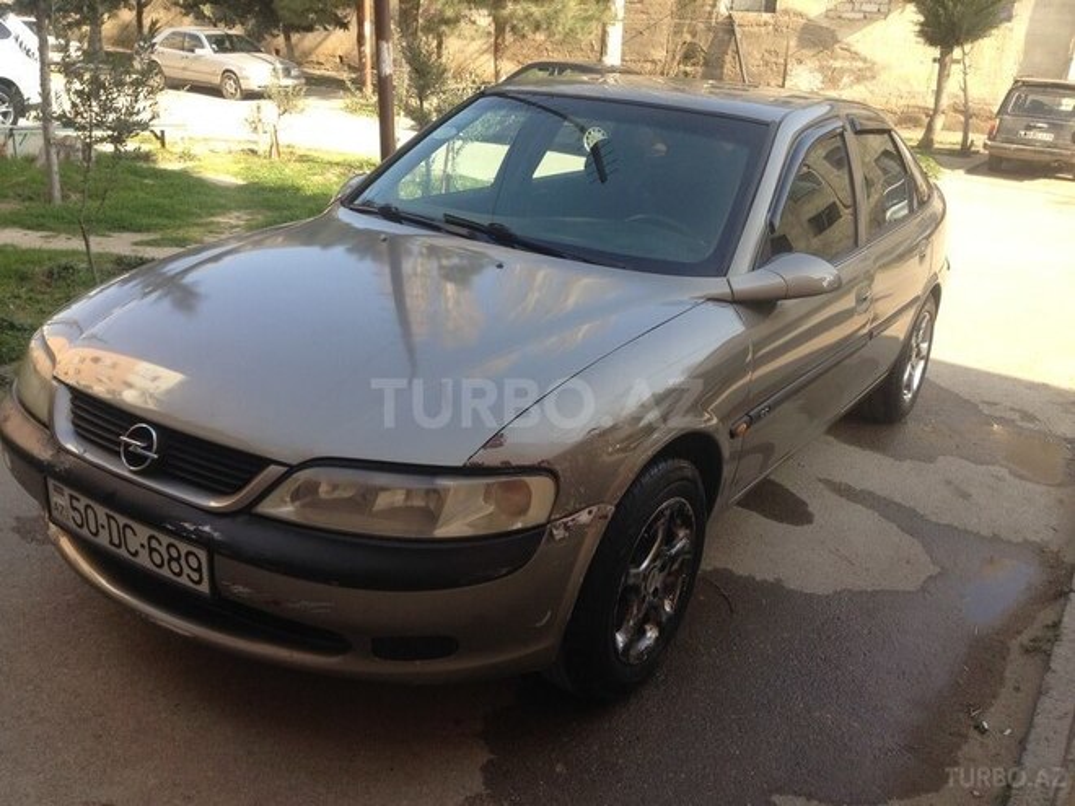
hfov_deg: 55.4
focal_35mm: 33
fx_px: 1025
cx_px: 538
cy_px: 403
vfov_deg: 42.9
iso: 50
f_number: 2.4
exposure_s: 1/281
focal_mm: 4.12
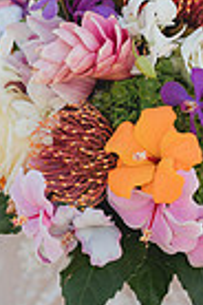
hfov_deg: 8.4
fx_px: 1379
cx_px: 128
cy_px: -99
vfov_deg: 12.2
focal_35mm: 163
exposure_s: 1/1600
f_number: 1.4
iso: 125
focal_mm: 50
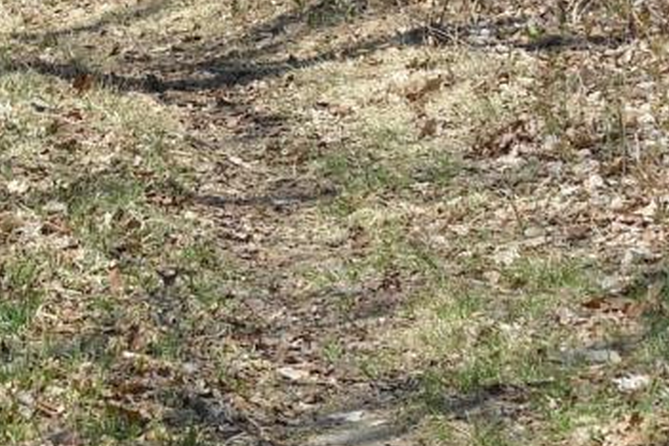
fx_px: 5928
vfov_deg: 4.3
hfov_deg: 6.4
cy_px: 135
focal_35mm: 319
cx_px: -233
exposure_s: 1/284
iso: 64
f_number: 4.7
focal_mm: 17.1
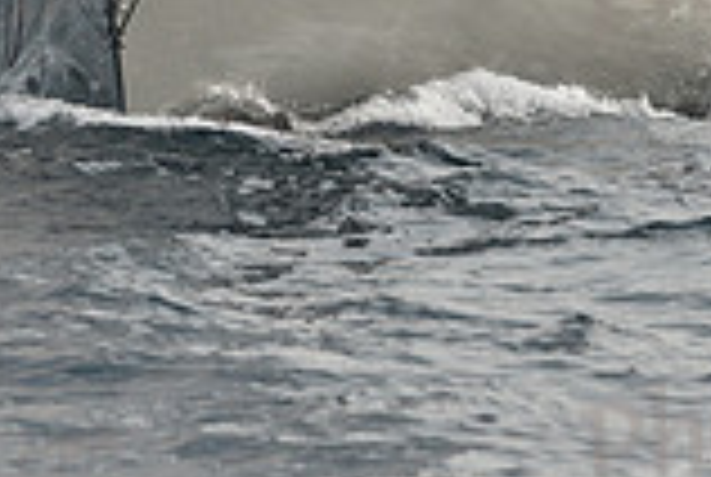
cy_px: -250
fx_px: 11951
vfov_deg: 2.3
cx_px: 351
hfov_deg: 3.4
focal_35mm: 604
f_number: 8
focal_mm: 165
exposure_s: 1/1250
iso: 250
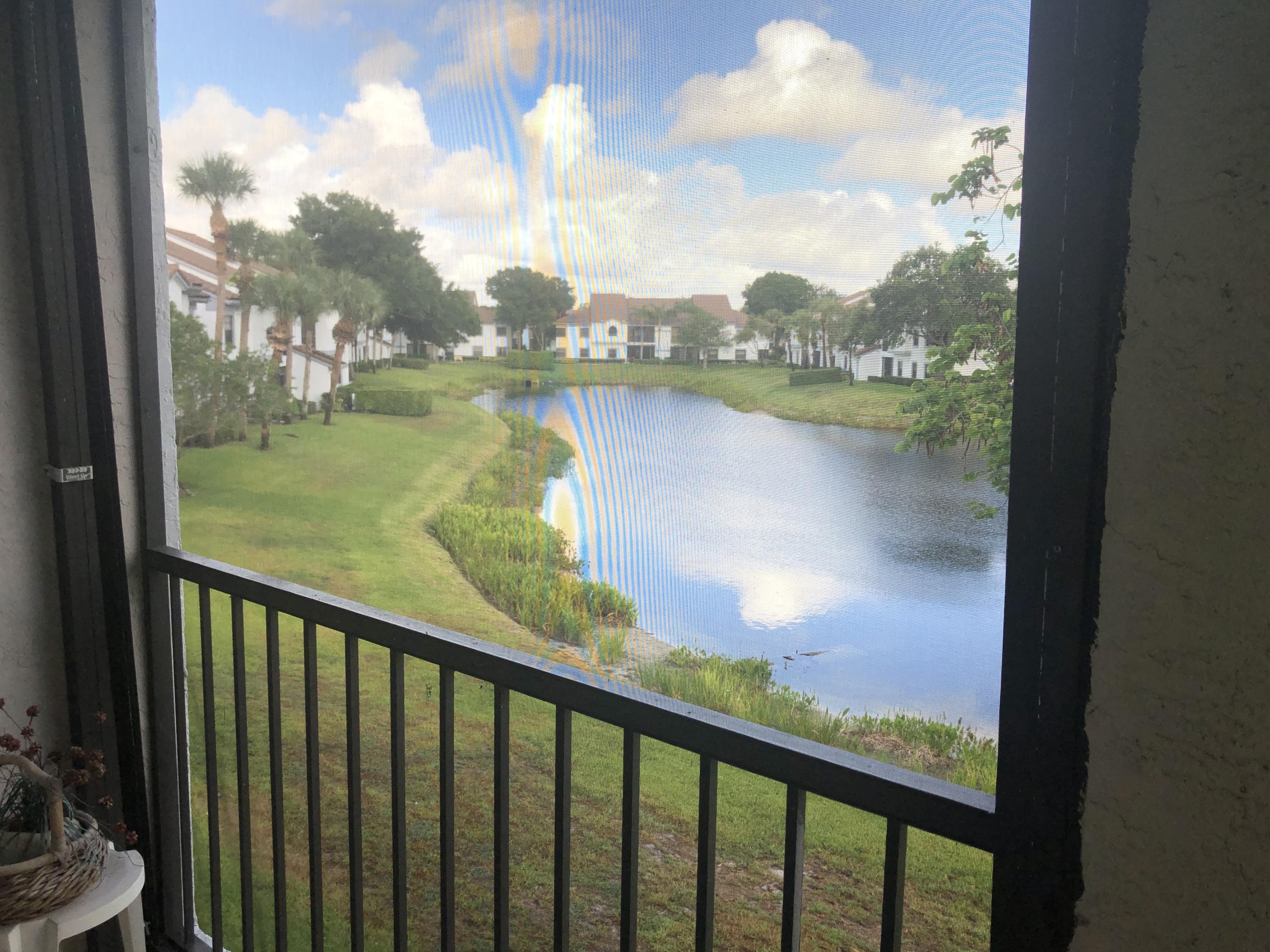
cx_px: 627
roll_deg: -2.7
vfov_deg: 48.2
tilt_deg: -6.8
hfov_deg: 61.7
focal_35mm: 29
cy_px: 485
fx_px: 1064
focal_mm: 3.99
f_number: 1.8
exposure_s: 1/857
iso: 20
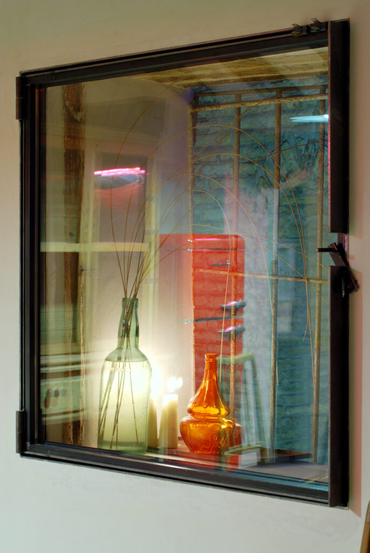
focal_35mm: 75
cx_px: 185
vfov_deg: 27.0
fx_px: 1153
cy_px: 276
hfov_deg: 18.2
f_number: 8
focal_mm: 50
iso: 100
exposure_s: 4
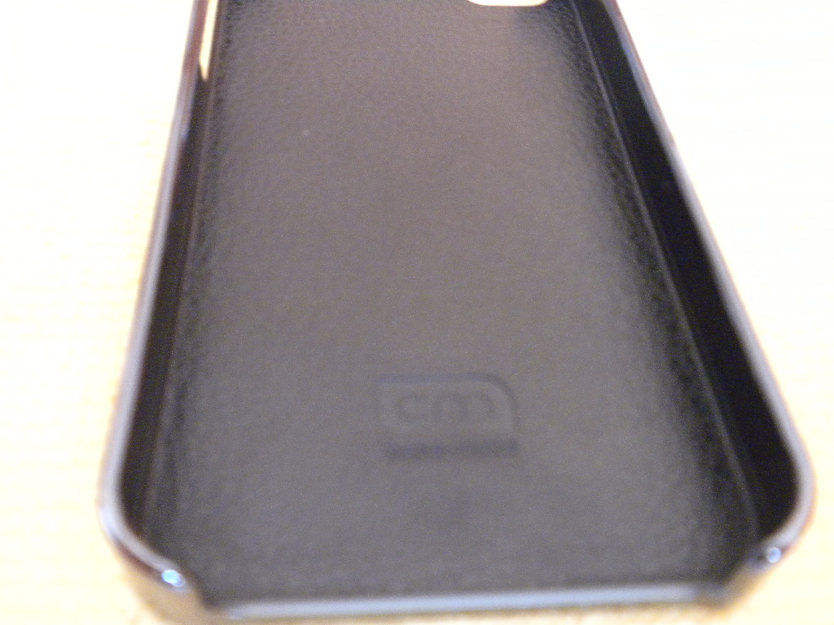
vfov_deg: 38.7
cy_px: 312
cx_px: 417
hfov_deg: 50.1
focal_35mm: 37
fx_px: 891
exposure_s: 1/9.9
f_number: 3.5
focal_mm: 6.6
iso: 738
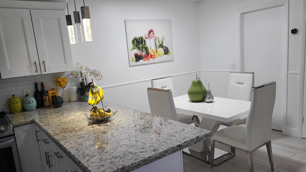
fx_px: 235
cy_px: 98
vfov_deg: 40.1
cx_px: 153
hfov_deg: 66.1
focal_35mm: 29
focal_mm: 5.4
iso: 200
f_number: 1.8
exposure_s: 1/60
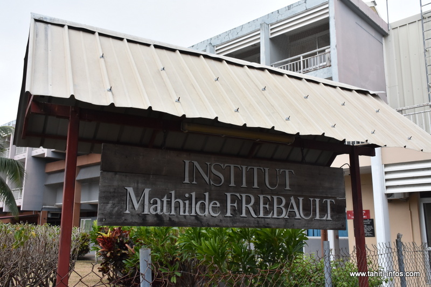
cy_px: 144
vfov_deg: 36.9
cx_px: 216
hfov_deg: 53.1
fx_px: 431
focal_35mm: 36
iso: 1000
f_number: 13
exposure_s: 1/640
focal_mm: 24
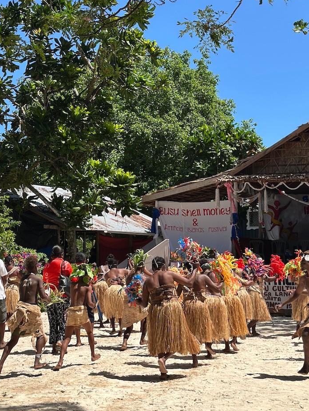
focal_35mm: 69
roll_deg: -1.5
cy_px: 171
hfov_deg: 21.3
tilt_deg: +5.4
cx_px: 190
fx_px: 821
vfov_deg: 28.1
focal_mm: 6.86
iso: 100
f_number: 1.78
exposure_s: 1/5000
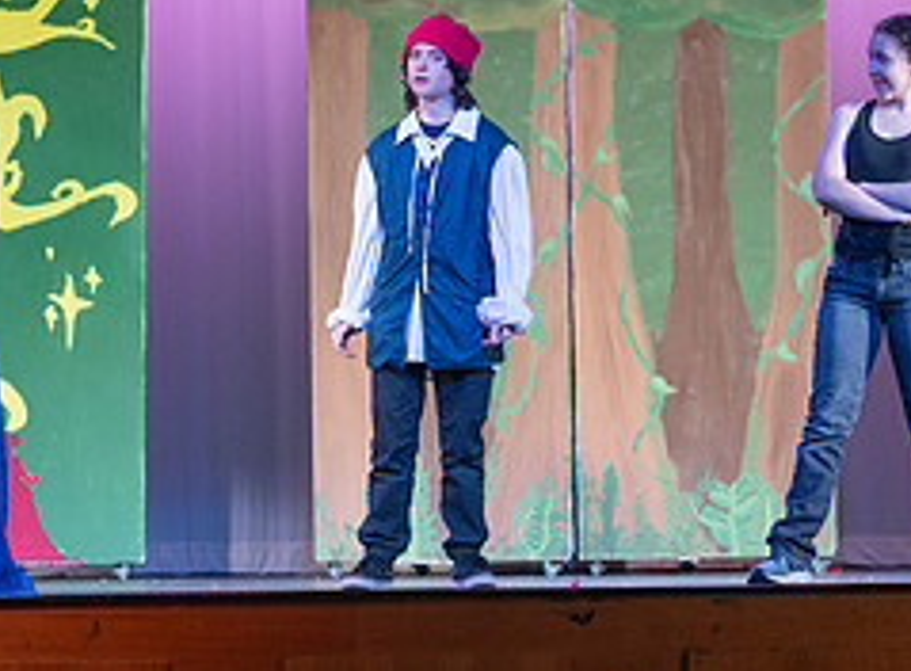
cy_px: 544
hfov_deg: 8.4
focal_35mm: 238
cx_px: 393
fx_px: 6223
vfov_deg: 6.2
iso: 900
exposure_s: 1/320
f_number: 2.8
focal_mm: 81
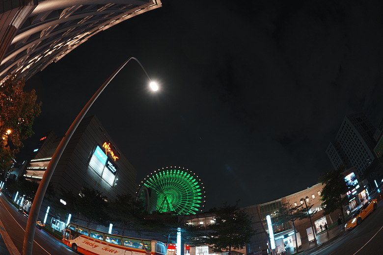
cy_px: 128
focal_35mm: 14
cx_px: 192
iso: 800
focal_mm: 14
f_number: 4
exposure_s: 1/30
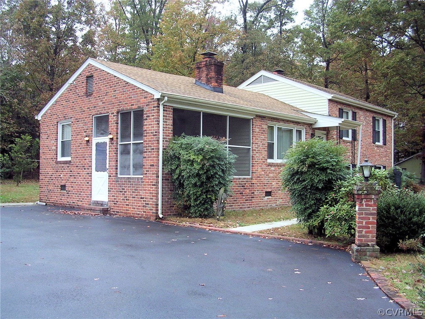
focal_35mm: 38
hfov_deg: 49.0
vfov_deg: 37.7
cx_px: 212
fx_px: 467
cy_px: 160
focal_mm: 5.8
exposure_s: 1/71.2
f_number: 2.8
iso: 50
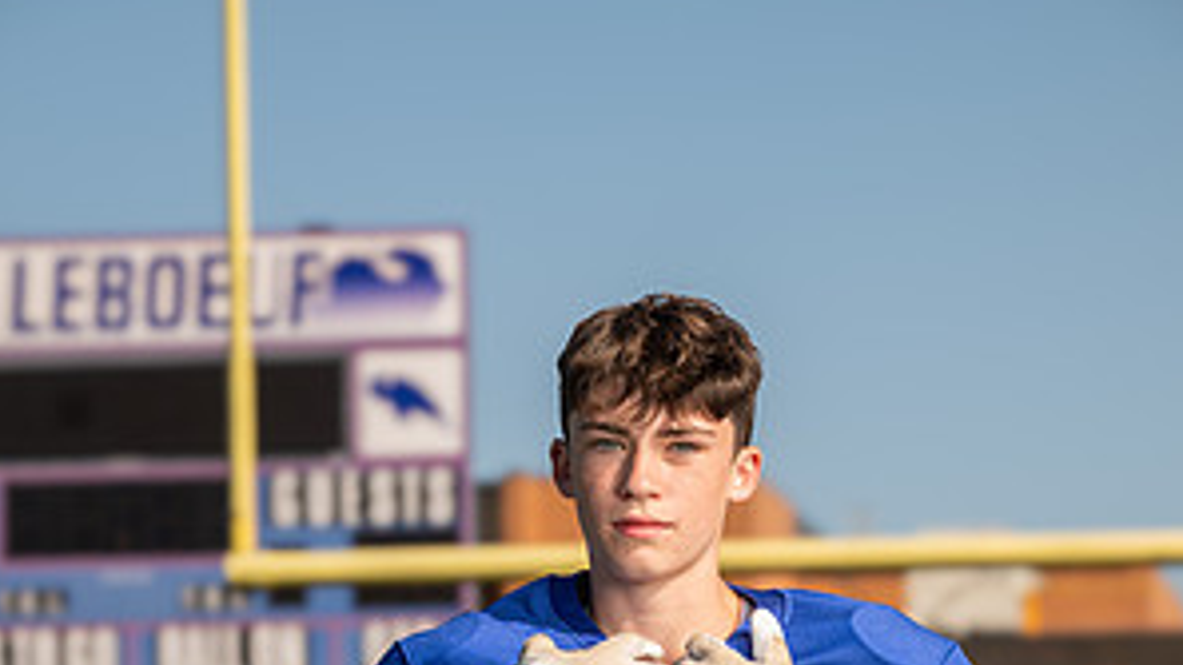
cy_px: 840
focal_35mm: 246
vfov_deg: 4.9
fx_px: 7716
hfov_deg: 8.8
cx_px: 590
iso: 100
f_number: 10
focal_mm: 155
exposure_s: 1/250
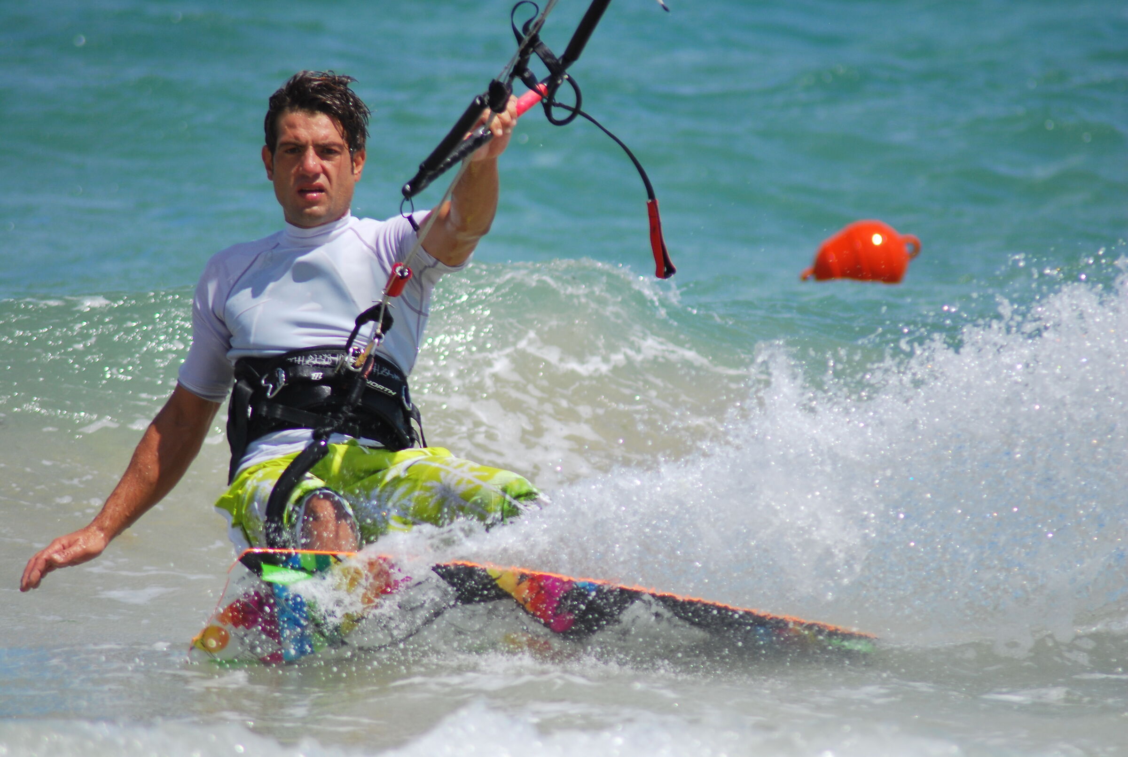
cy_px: 378
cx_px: 564
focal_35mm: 450
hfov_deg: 4.6
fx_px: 14129
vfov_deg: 3.1
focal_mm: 300
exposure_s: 1/1250
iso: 200
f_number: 5.6
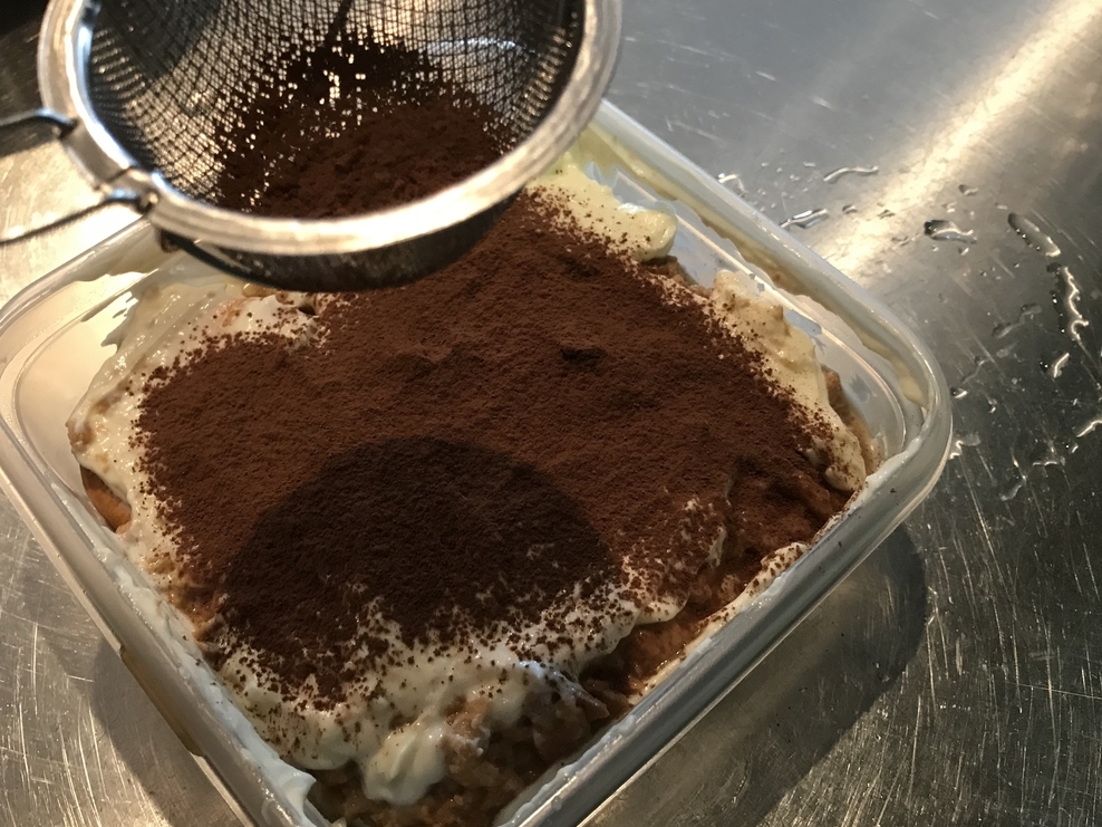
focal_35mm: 34
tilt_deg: -57.5
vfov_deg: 41.8
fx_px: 1082
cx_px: 461
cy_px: 393
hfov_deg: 53.7
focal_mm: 3.99
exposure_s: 1/17
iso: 64
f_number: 1.8
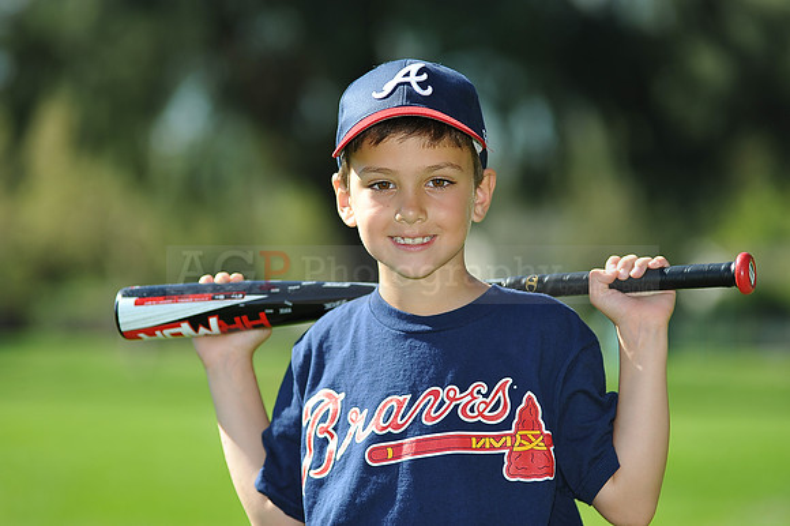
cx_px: 395
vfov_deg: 7.6
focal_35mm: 180
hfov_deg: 11.4
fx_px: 3948
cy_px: 263
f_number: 4.5
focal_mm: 180
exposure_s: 1/800
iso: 200
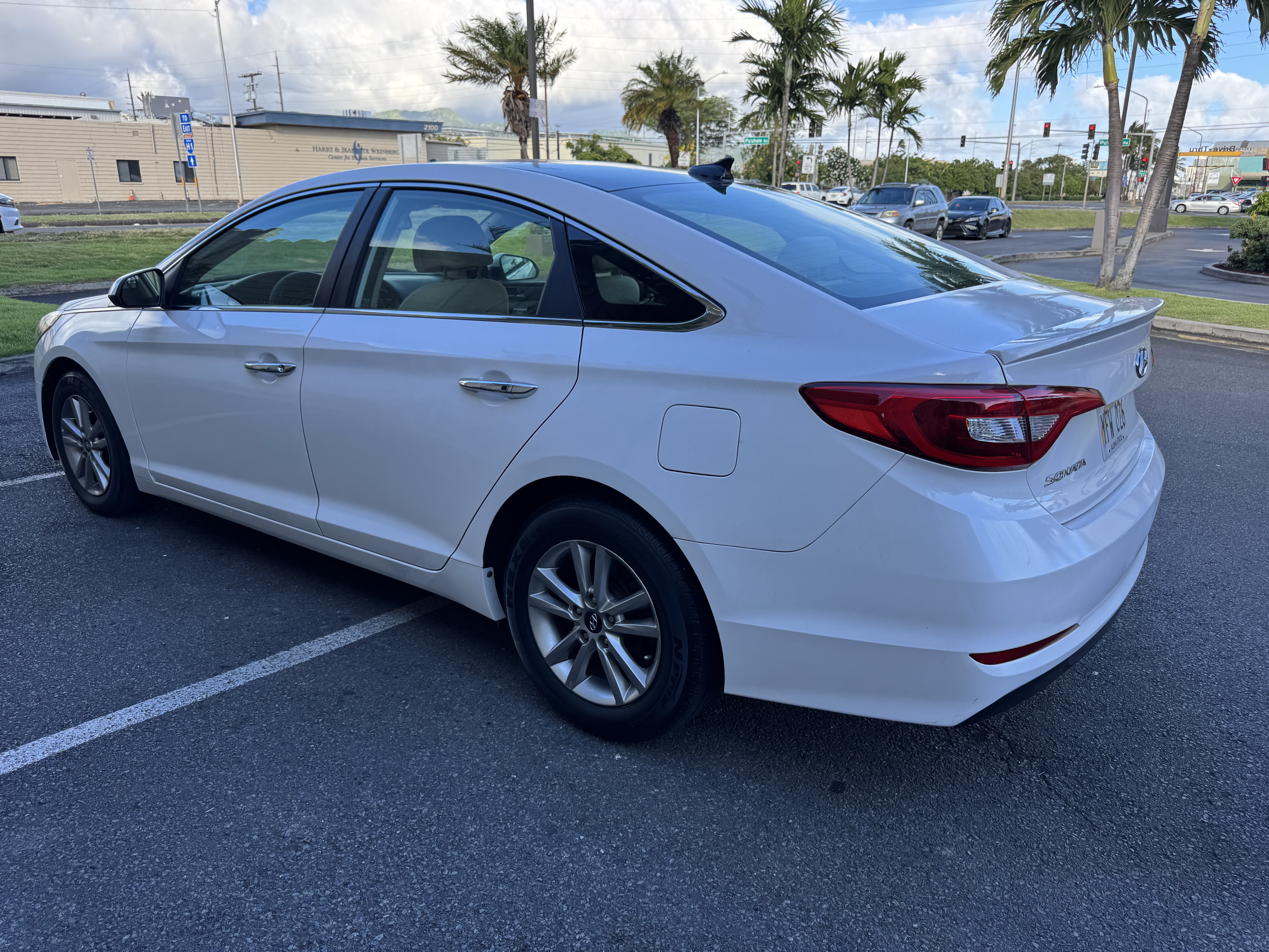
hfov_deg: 71.6
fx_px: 880
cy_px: 476
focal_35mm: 24
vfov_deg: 56.8
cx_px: 634
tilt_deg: -18.9
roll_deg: +0.2
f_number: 1.78
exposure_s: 1/756
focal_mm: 6.76
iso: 80
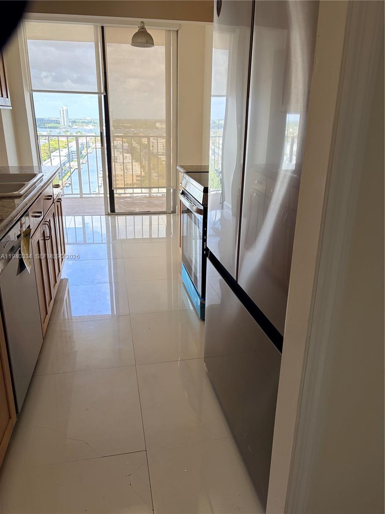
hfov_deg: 53.1
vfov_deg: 67.3
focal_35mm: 26
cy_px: 257
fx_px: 386
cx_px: 192
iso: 50
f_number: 1.6
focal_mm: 5.96
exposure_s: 1/311
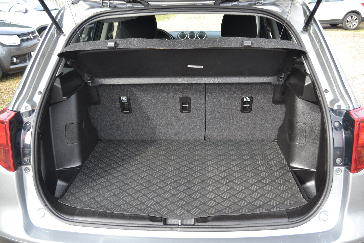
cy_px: 122
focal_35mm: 36
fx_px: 364
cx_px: 182
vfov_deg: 36.9
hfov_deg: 53.1
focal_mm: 24
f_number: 5.6
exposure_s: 1/125
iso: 220
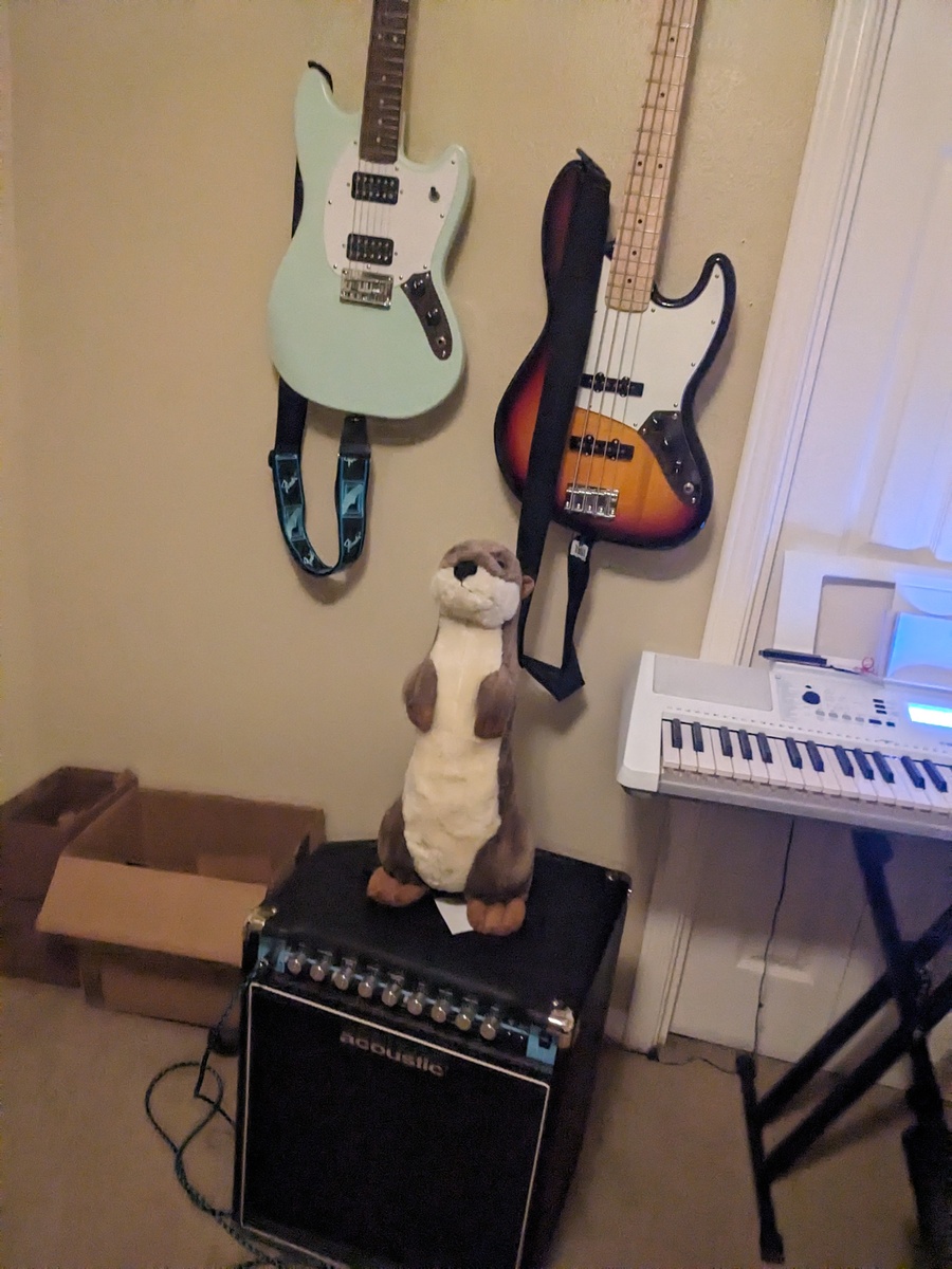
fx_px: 990
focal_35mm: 27
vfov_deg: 65.3
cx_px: 476
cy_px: 634
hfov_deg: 51.4
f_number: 1.73
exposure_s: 1/17.1
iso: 1399
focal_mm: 4.38
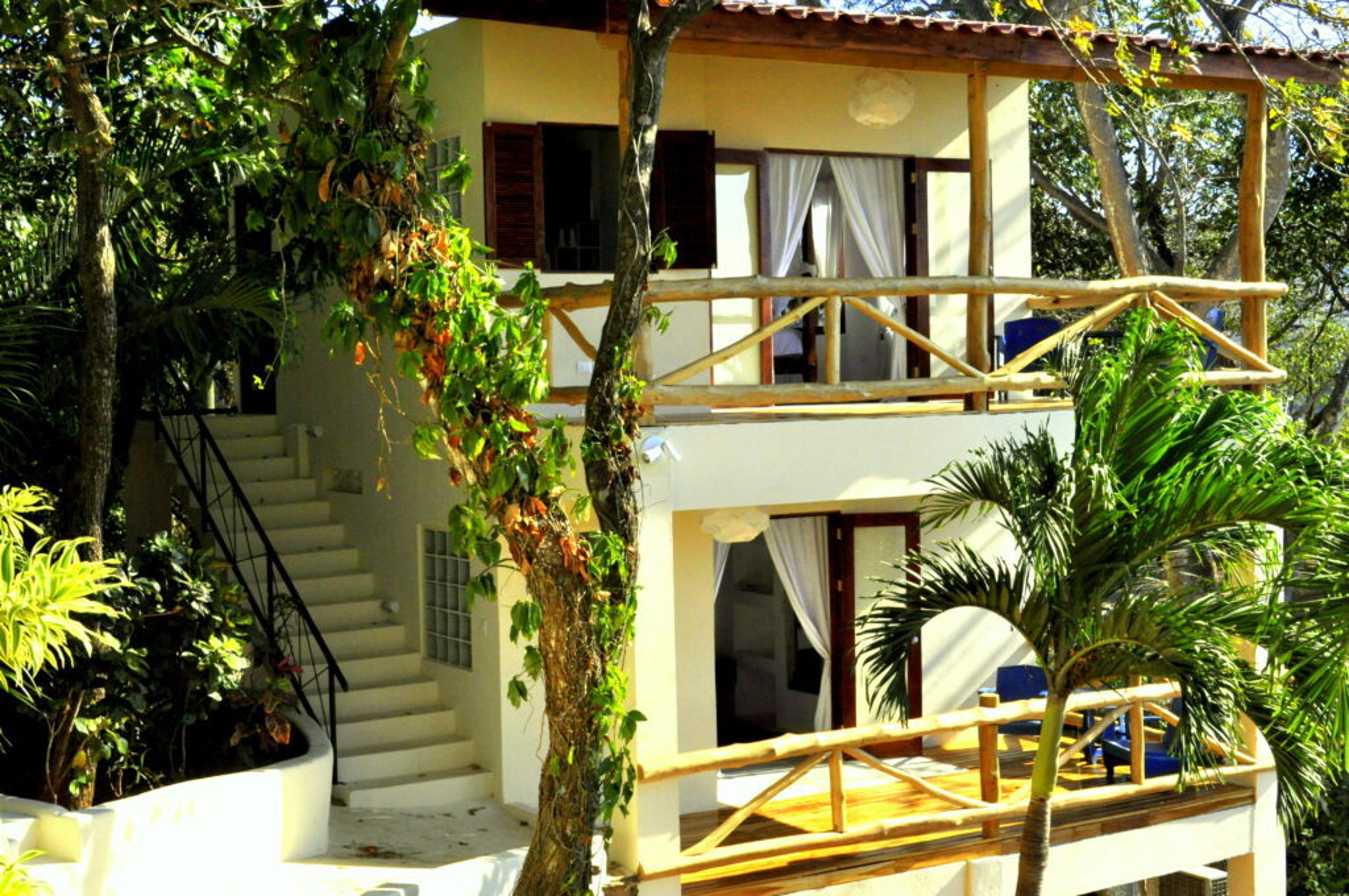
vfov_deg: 29.8
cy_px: 448
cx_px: 674
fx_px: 1684
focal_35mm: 45
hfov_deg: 43.7
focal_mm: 30
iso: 800
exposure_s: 1/640
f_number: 13
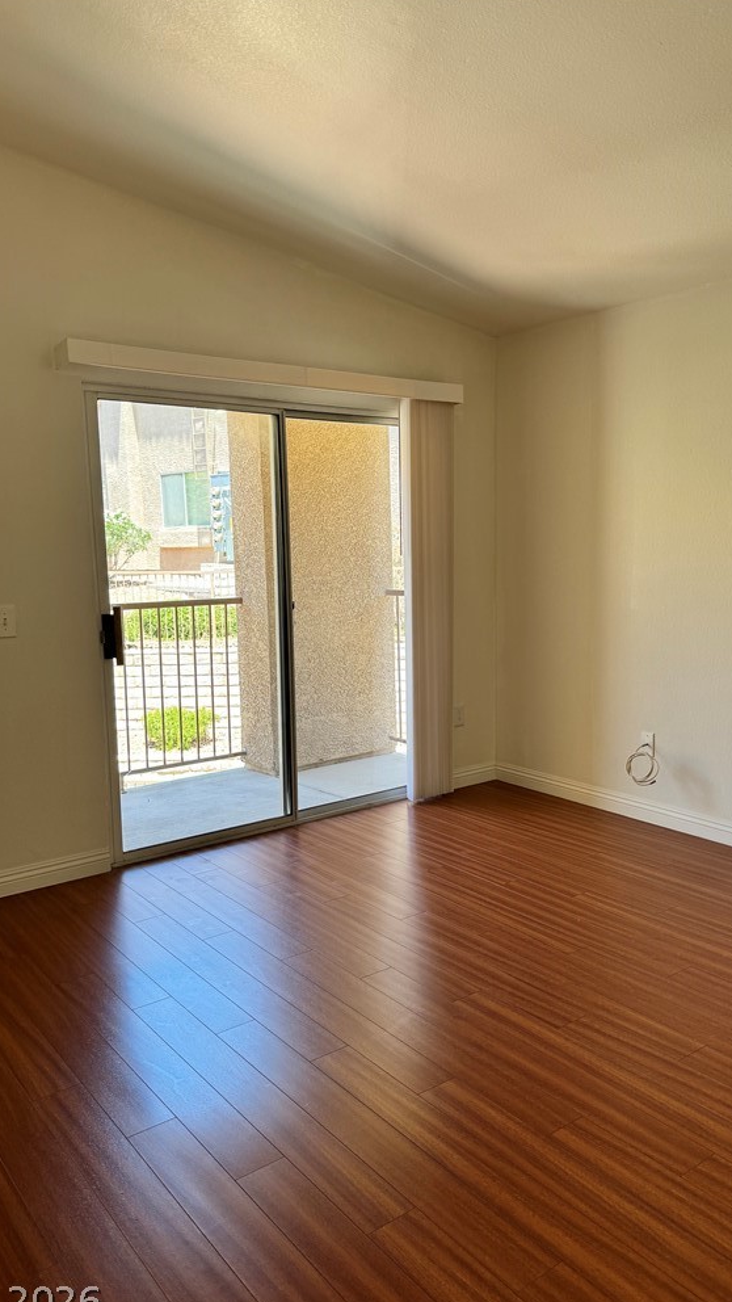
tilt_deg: -4.0
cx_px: 416
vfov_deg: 69.9
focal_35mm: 27
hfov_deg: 42.8
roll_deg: +2.4
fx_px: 932
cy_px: 659
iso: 64
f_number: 1.78
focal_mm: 6.76
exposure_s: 1/121
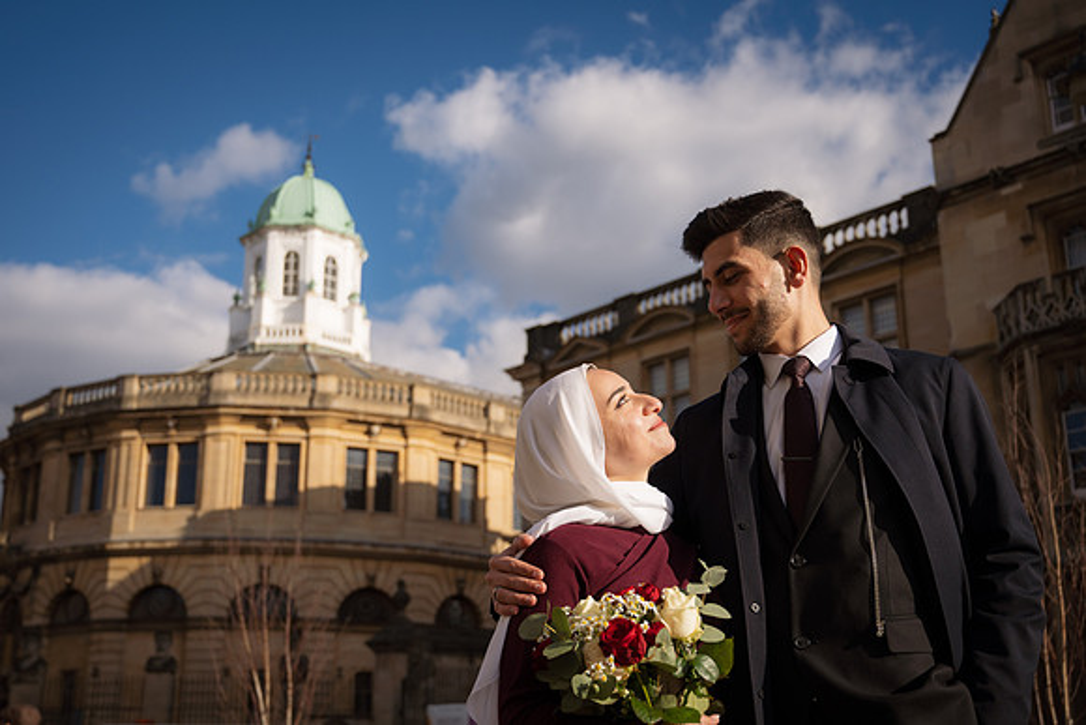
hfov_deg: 46.4
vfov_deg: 31.9
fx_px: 1266
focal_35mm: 42
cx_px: 531
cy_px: 371
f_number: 4
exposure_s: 1/2000
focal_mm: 41
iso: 100
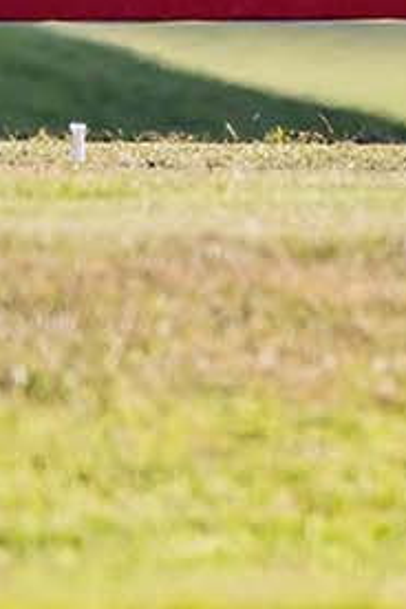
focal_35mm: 3386
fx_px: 57275
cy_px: -872
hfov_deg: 0.4
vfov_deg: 0.6
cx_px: 827
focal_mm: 650
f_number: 8
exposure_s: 1/2000
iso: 360
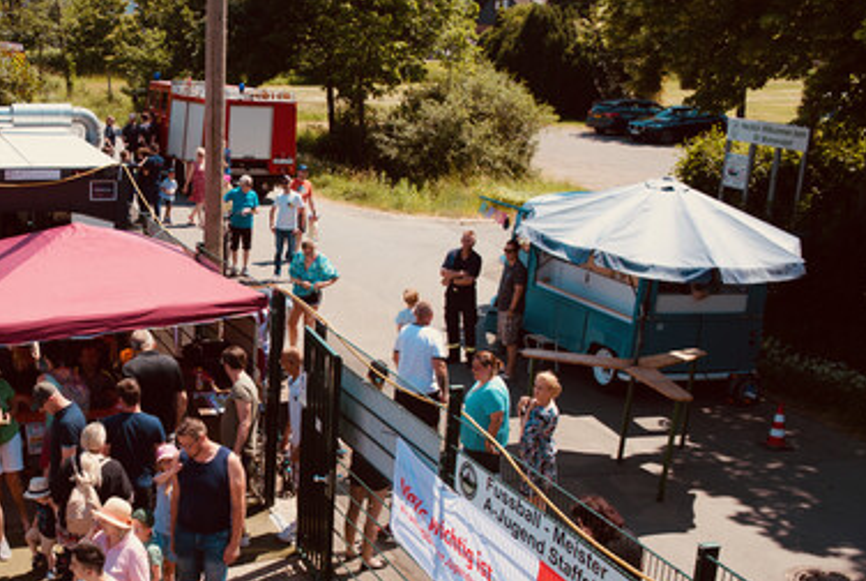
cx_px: 187
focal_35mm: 51
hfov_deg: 37.6
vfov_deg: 26.5
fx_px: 1229
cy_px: 368
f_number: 8
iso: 100
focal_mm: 32
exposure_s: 1/250
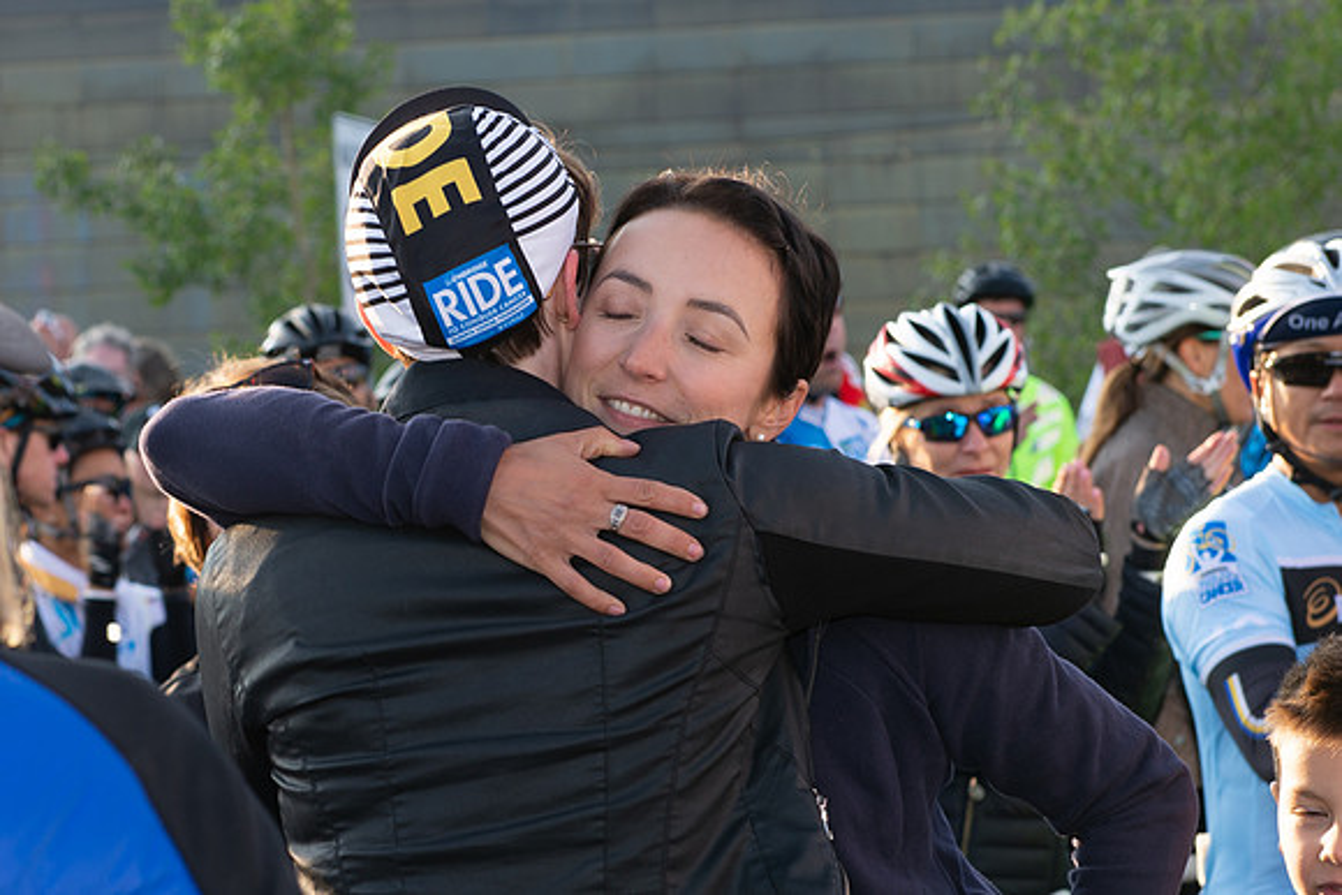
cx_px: 470
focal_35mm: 138
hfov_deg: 14.8
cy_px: 479
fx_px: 5158
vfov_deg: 9.9
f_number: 6.3
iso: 100
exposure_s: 1/80
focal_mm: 70
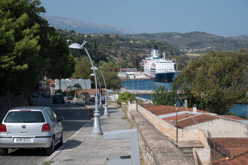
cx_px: 124
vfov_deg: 19.4
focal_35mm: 70
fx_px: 482
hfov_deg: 28.9
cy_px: 82
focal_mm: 70
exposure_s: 1/1500
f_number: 9.5
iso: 400
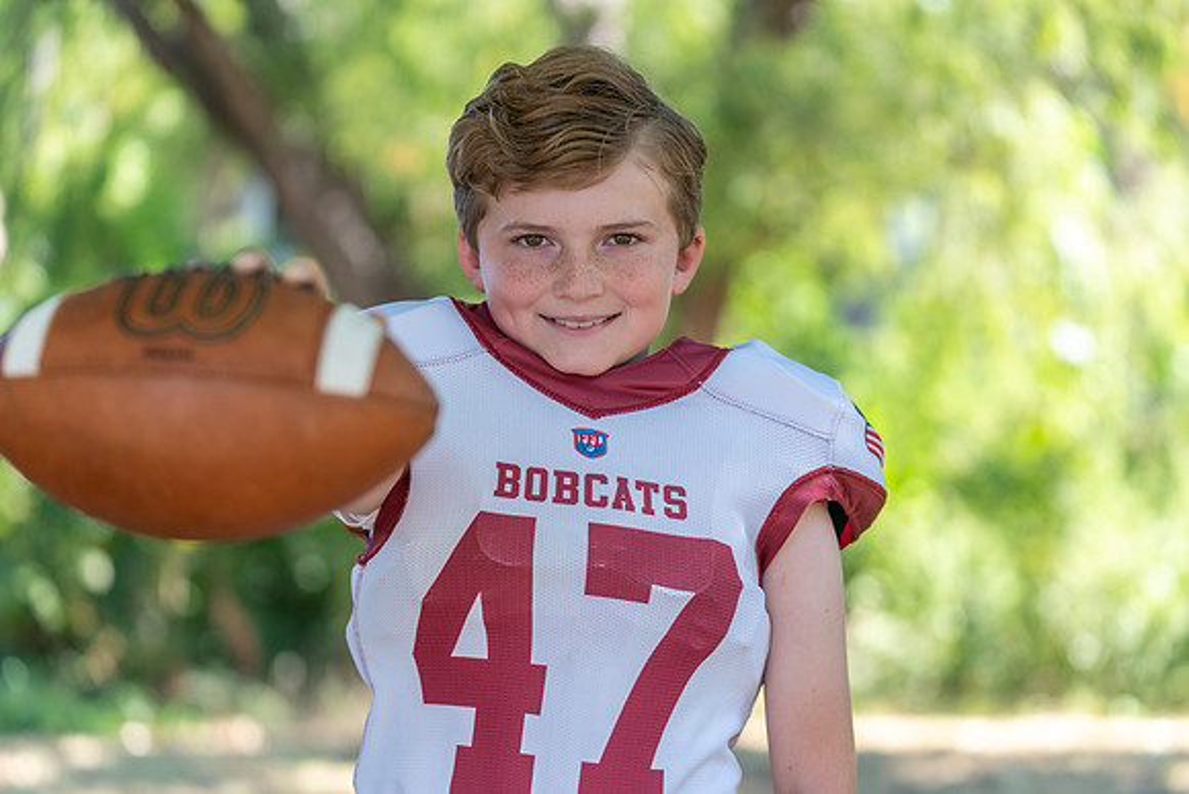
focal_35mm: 83
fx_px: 2742
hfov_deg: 24.5
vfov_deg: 16.5
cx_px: 594
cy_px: 397
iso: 200
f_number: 2.8
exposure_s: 1/320
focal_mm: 83
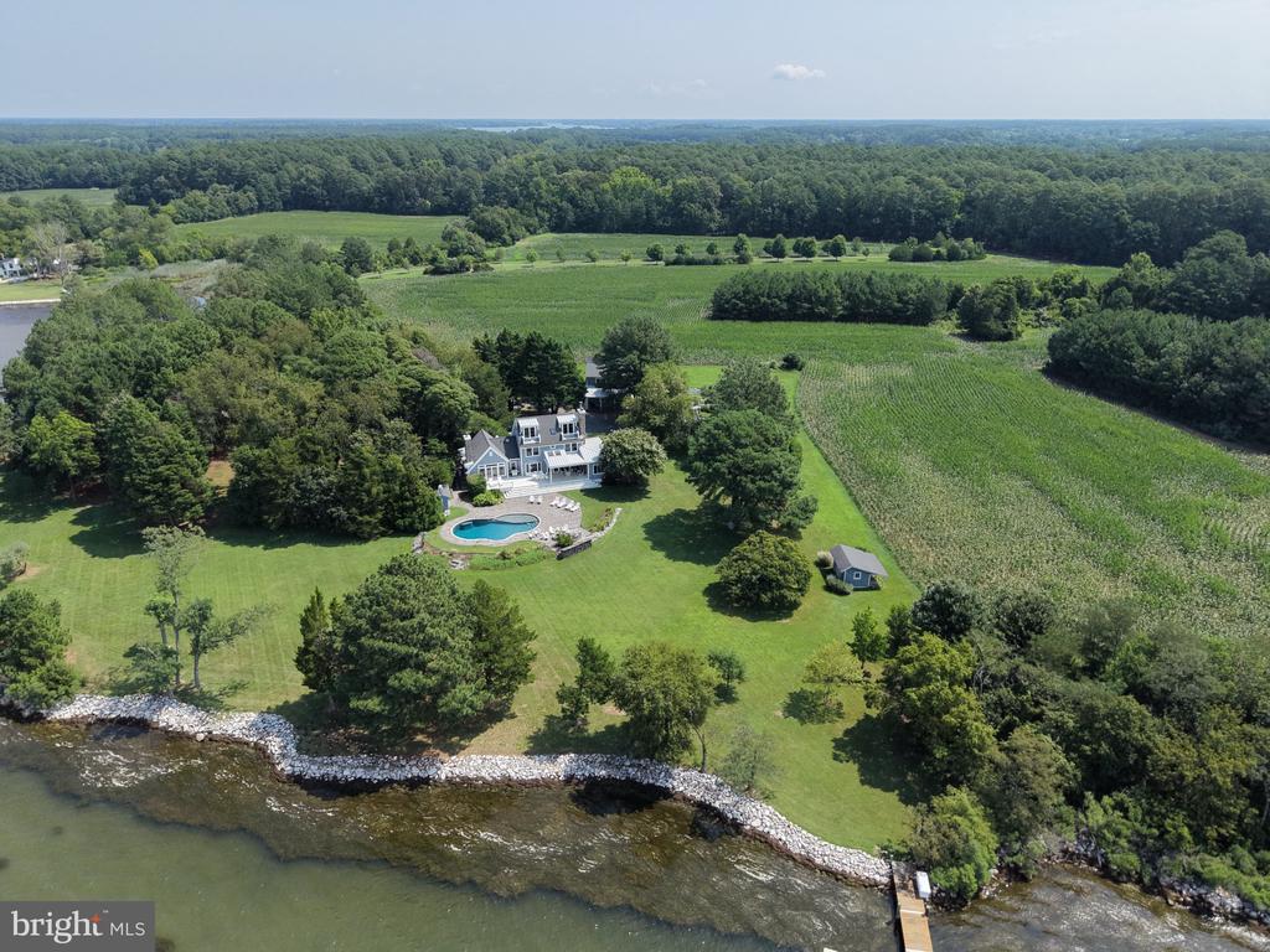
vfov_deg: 56.8
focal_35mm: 24
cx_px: 635
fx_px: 881
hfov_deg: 71.6
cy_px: 476
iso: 400
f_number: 1.8
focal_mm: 8.67
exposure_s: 1/6000
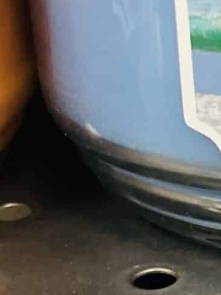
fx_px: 1157
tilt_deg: -28.4
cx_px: 425
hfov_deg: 10.2
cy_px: 291
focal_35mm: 136
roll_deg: -0.2
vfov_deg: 14.3
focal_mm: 4.2
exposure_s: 1/42
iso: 100
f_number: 1.6
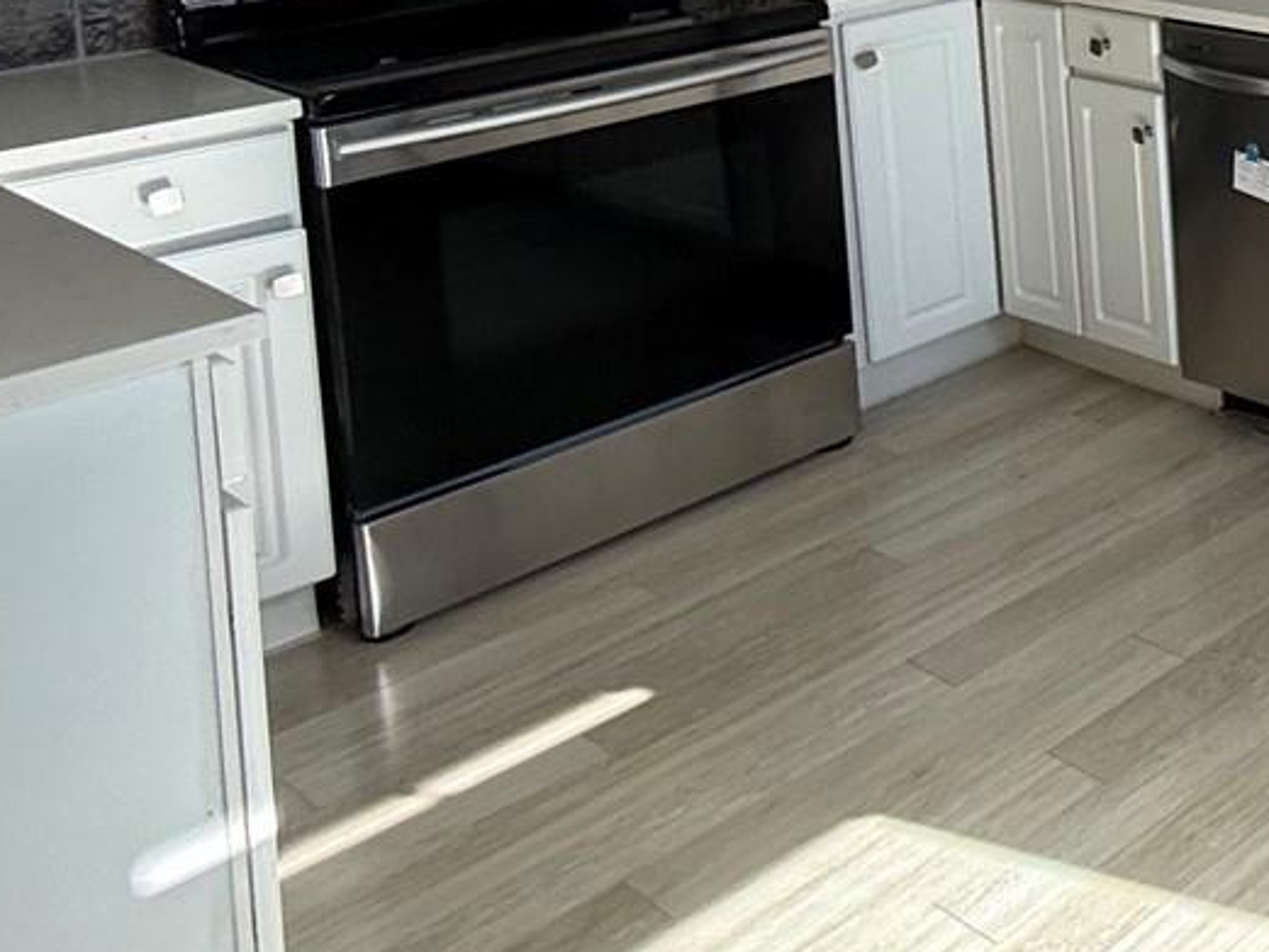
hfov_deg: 28.8
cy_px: -207
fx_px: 1577
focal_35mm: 43
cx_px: 1880
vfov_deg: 28.8
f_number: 2.2
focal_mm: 2.22
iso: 50
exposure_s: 1/99
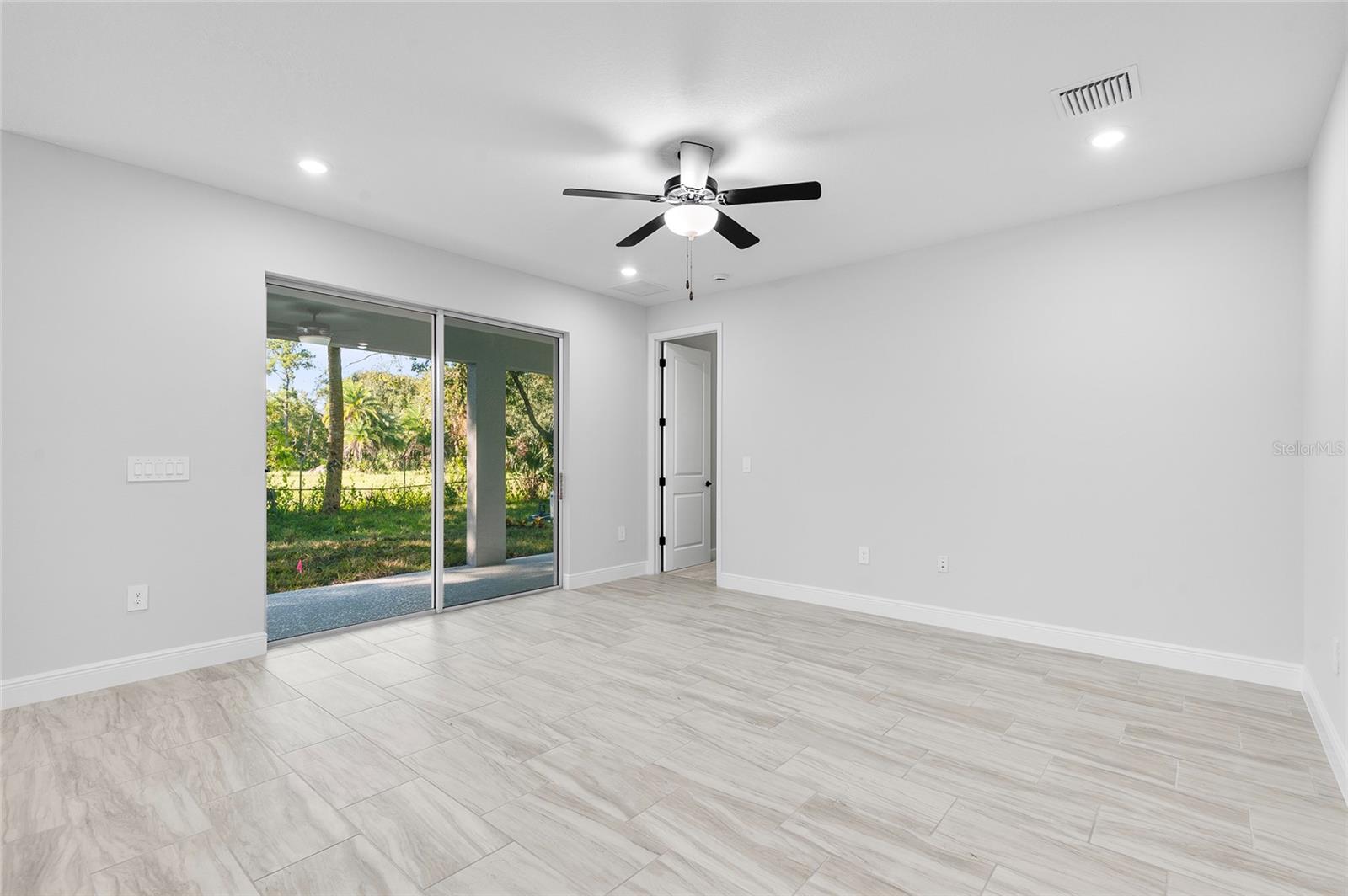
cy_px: 448
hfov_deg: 96.8
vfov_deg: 73.6
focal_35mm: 16
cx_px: 674
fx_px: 599
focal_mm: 16
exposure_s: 1/4
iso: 100
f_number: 9
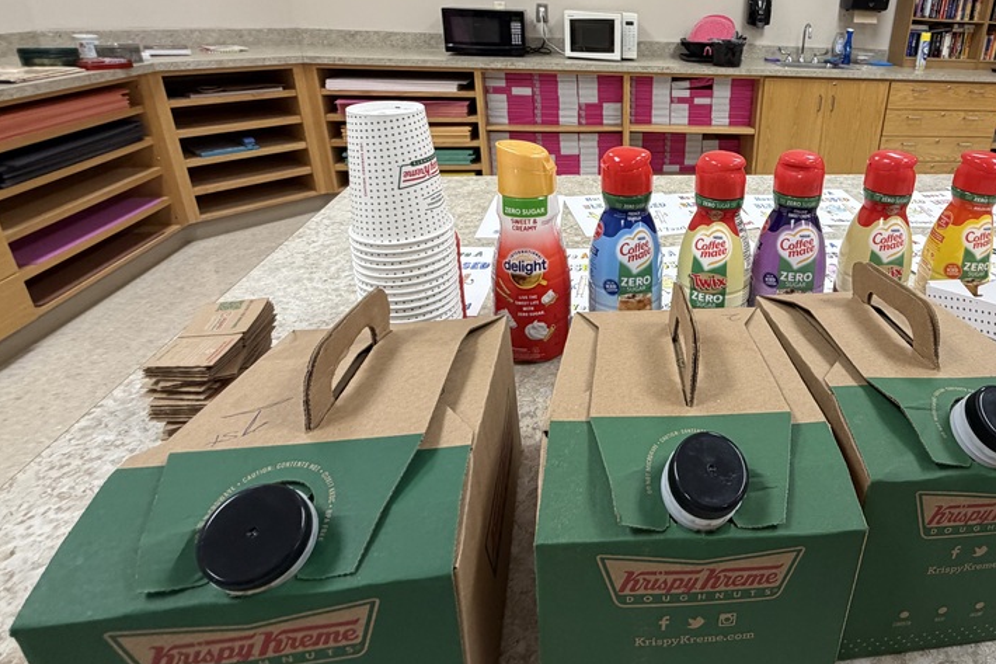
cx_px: 687
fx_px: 581
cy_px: 220
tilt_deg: -21.5
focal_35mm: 21
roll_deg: -2.9
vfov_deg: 58.1
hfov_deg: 77.8
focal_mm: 2.22
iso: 250
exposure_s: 1/120
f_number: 2.2
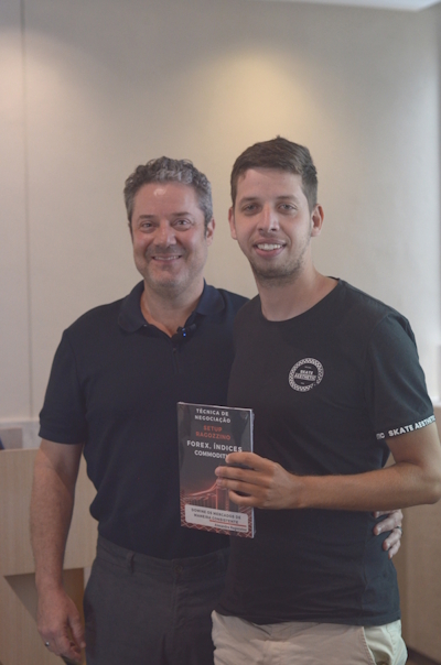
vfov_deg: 27.0
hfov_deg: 18.1
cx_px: 220
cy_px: 332
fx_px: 1384
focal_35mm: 75
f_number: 3.2
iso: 1250
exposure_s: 1/100
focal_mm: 50
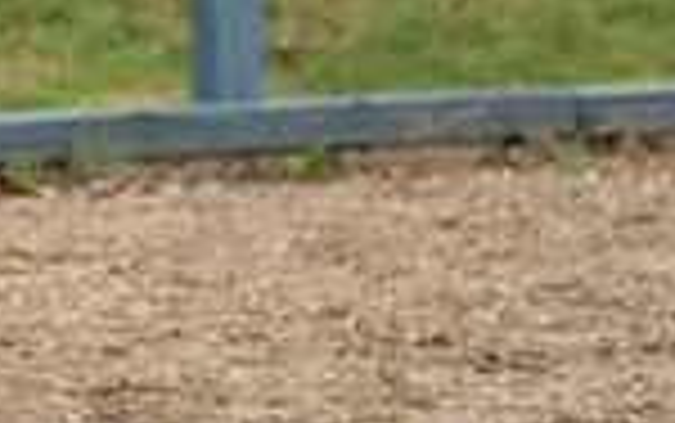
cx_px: -531
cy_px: -443
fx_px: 13697
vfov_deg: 1.8
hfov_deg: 2.8
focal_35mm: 744
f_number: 5.6
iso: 500
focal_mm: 189
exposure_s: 1/1250
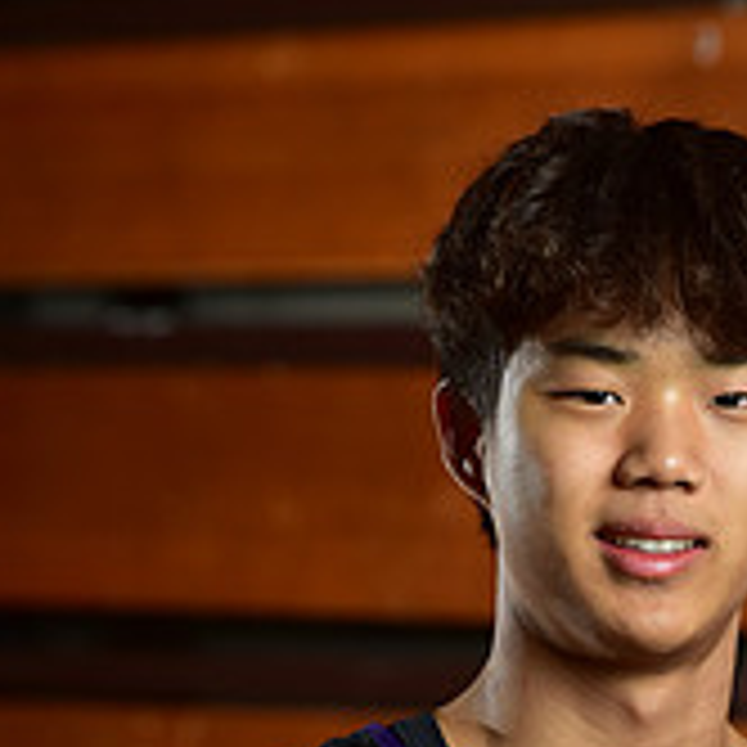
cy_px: 891
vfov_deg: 3.0
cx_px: 628
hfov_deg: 3.0
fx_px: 14478
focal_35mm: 593
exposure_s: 1/250
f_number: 5
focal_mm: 200
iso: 250
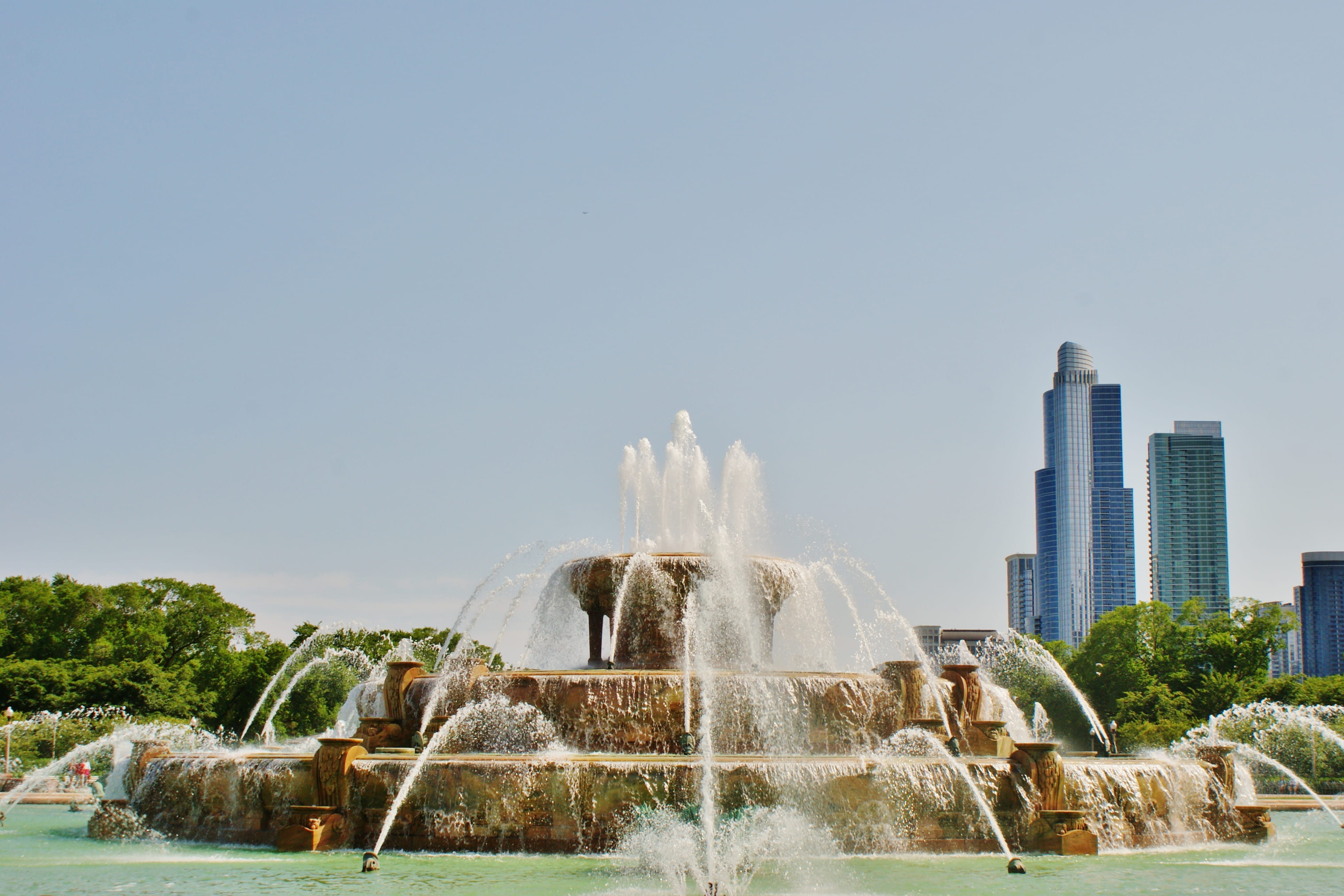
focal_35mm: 52
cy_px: 448
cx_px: 672
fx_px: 1960
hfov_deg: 37.9
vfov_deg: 25.8
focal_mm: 35
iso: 100
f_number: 13
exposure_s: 1/250
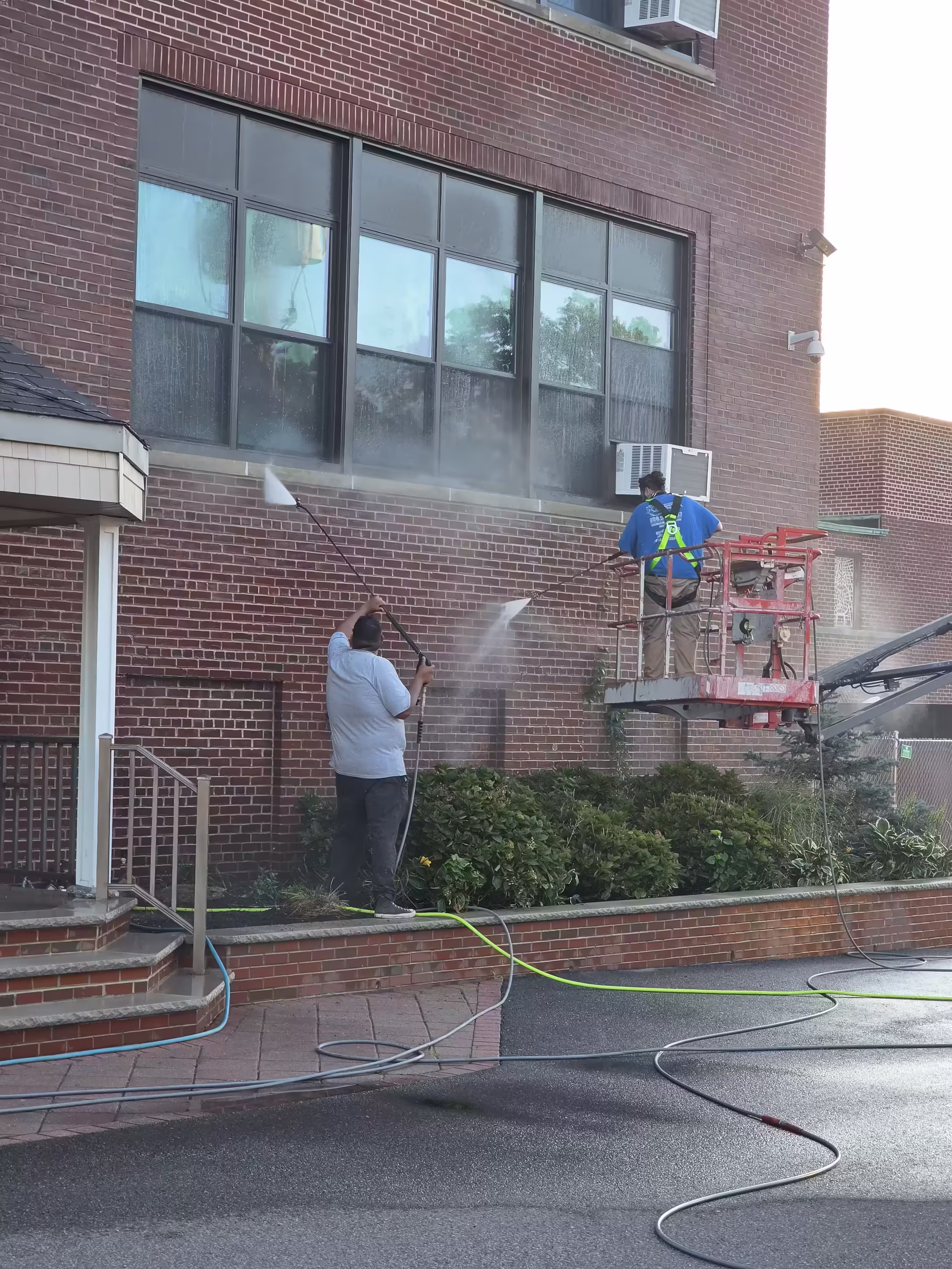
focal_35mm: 69
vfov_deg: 28.2
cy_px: 634
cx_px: 476
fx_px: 2530
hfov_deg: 21.3
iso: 50
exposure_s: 1/139
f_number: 2.4
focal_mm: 7.9
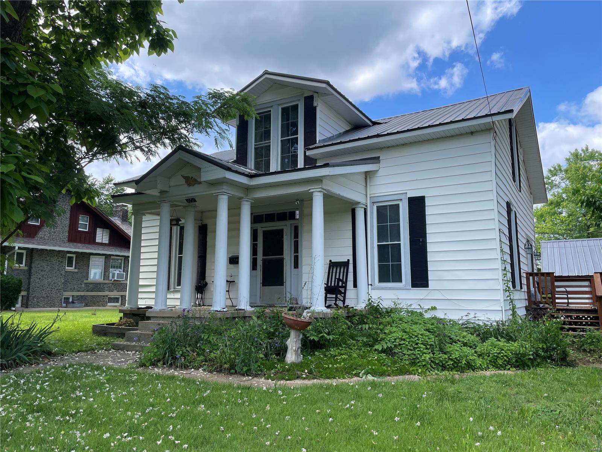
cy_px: 226
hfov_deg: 67.3
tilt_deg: +9.3
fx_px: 452
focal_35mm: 26
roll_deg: +0.4
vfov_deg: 53.1
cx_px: 301
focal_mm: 4.2
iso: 32
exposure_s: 1/1383
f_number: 1.6
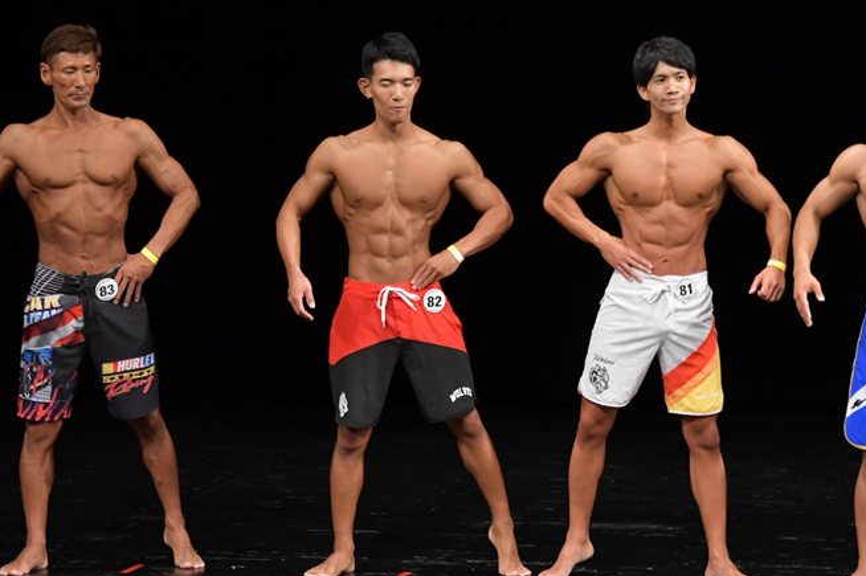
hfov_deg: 6.4
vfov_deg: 4.3
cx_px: 386
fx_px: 7692
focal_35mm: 320
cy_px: 286
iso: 3200
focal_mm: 180
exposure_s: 1/400
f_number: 5.6
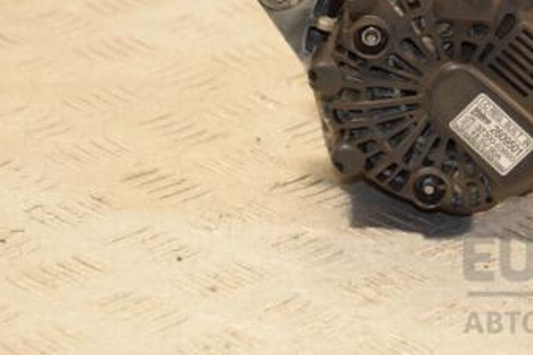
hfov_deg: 9.6
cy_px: 47
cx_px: 434
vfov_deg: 6.4
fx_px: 3152
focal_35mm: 213
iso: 800
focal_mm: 80
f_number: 5.3
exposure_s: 1/160
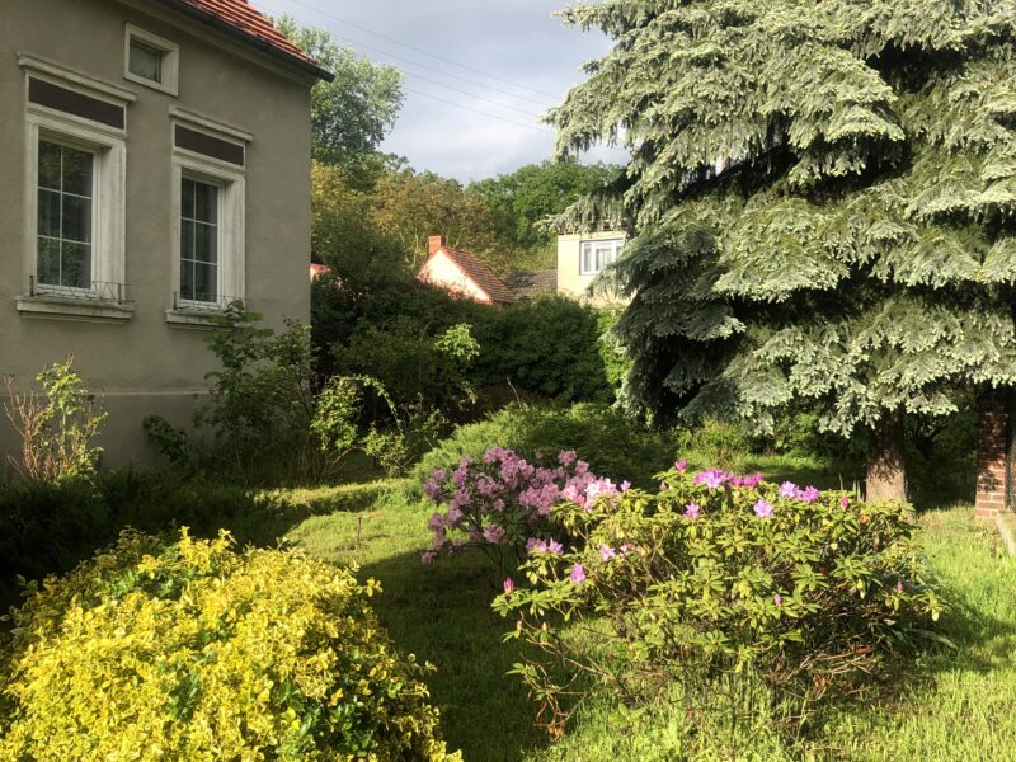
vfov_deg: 49.7
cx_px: 508
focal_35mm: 28
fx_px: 822
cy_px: 381
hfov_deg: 63.4
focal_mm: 4
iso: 20
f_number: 1.8
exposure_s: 1/810
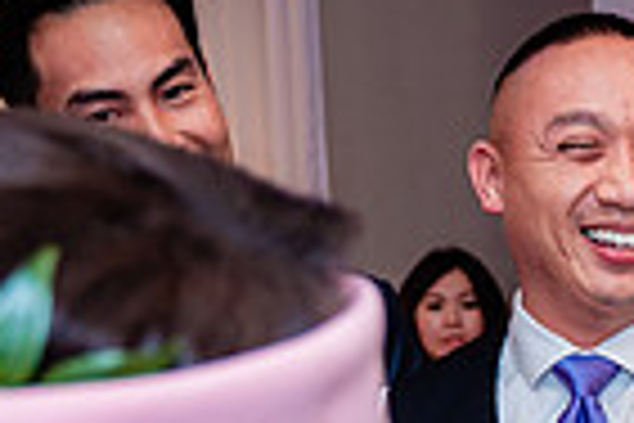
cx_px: 814
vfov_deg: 11.4
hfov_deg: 16.8
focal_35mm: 115
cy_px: 628
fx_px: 2025
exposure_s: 1/160
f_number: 3.5
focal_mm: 28
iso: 640
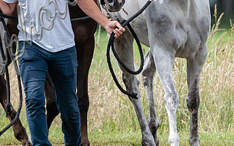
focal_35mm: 1388
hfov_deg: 1.5
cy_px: -4
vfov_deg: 0.9
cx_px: 15
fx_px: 8852
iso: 800
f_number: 4
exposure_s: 1/4000
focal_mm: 500
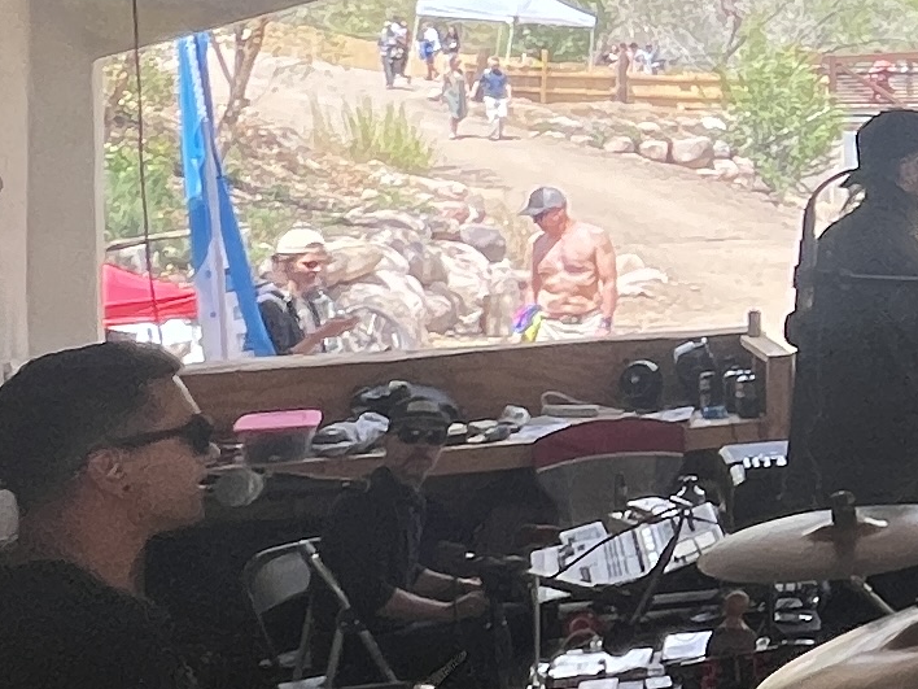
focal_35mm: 74
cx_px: 1652
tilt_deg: -2.1
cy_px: 84
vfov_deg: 19.6
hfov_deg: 19.6
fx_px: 1962
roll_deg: +0.3
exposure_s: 1/531
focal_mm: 1.57
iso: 32
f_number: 1.8
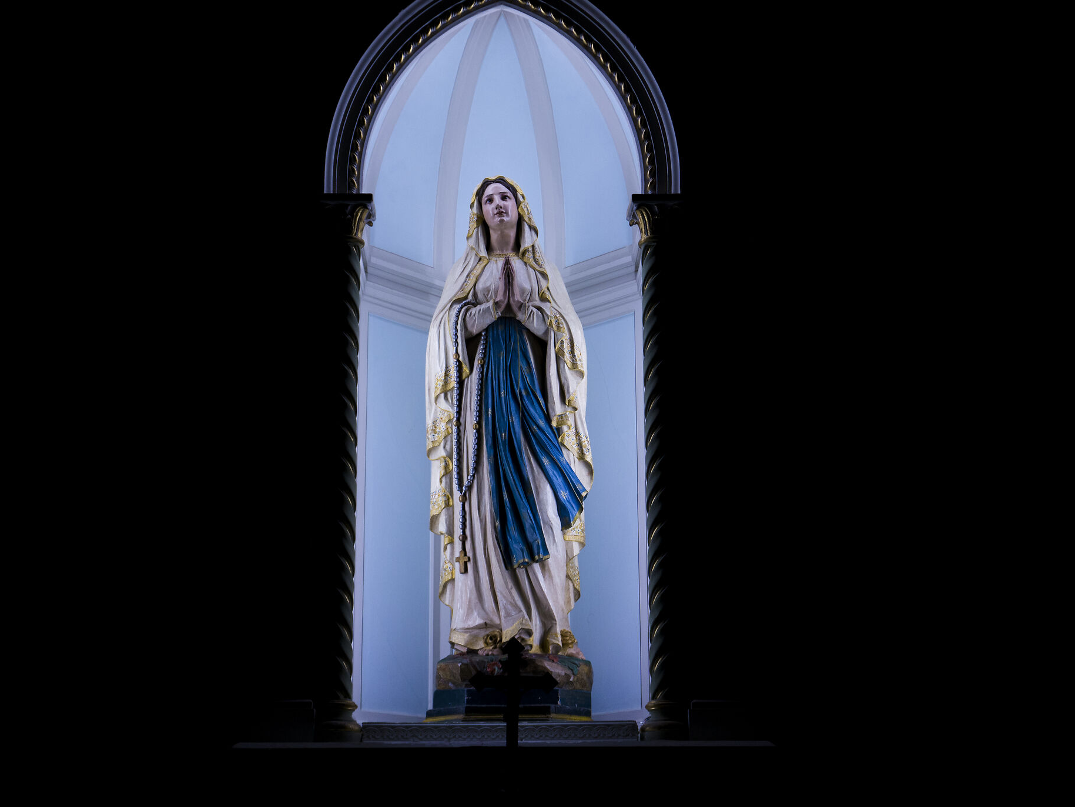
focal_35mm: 59
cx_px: 491
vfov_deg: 25.0
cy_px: 443
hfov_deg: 32.9
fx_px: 1821
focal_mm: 31
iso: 200
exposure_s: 1/100
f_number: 4
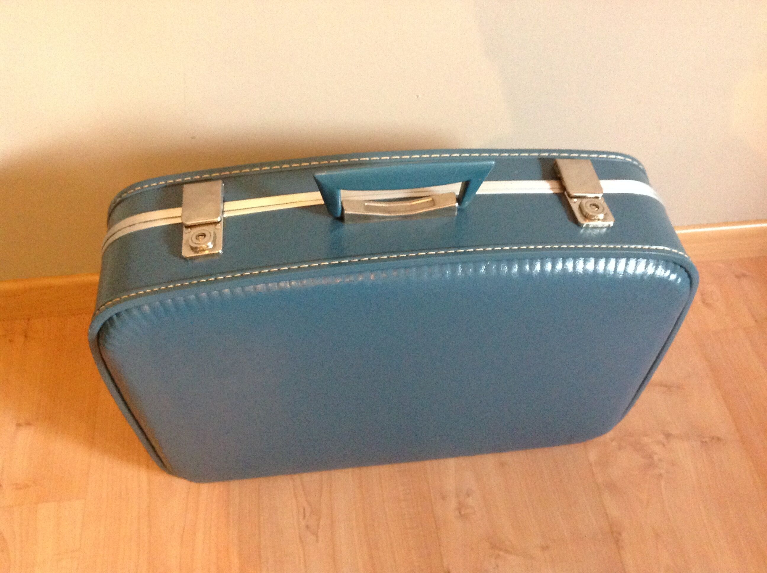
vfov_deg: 40.6
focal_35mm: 35
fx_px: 774
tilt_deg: -51.7
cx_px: 384
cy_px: 286
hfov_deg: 52.7
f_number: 2.4
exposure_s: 1/15
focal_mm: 4.28
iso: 500
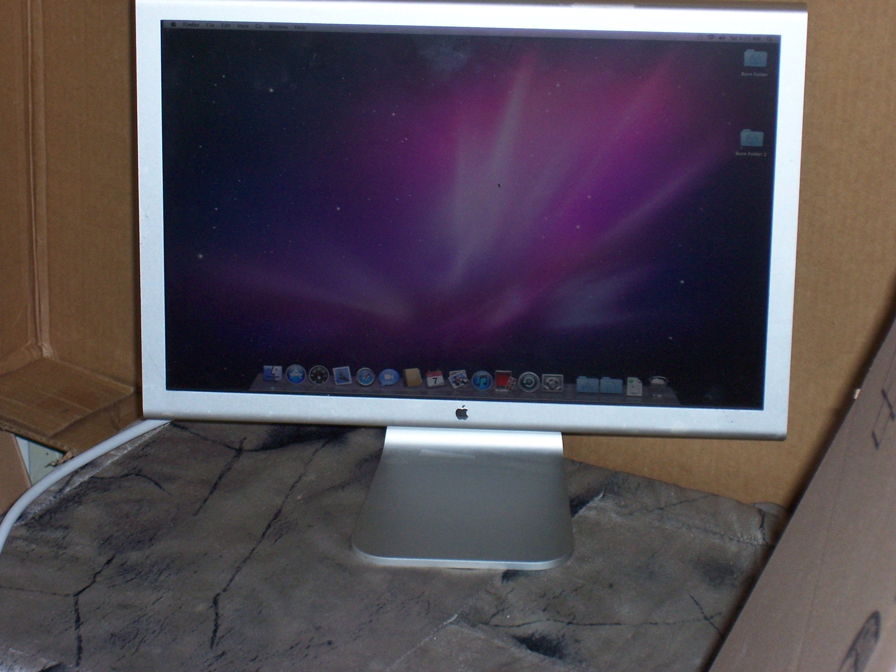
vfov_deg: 14.5
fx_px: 2640
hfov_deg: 19.3
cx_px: 448
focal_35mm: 102
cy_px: 336
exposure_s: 1/90
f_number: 4.6
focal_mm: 16.8
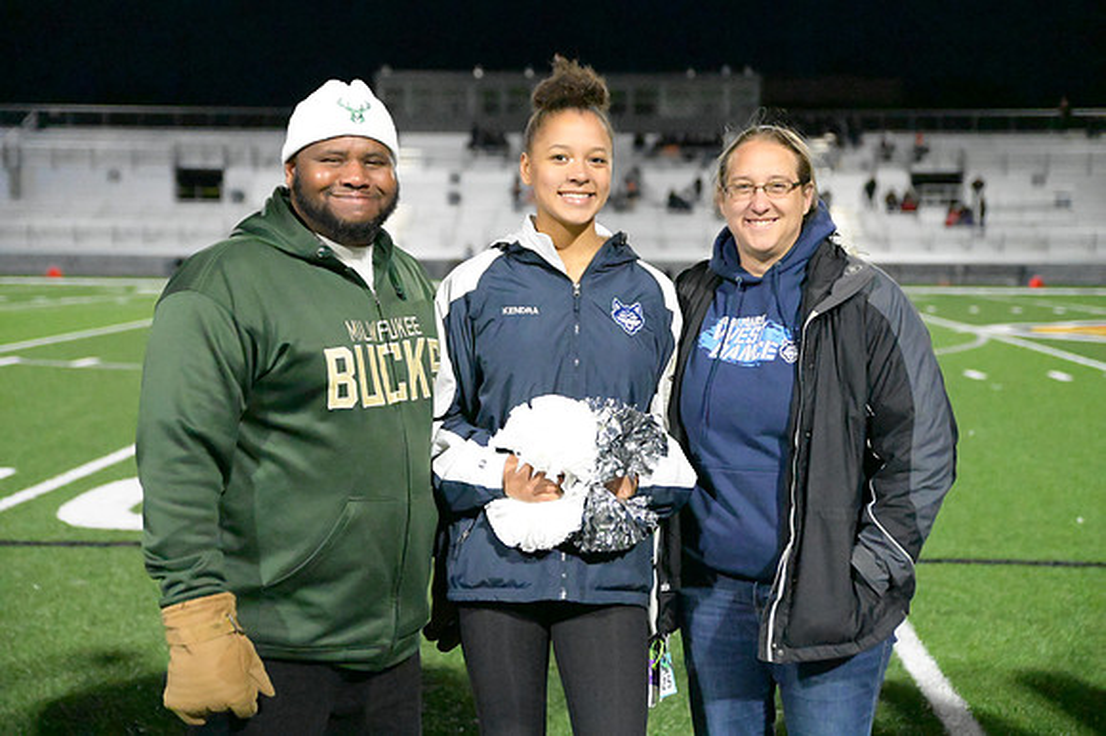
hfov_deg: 39.6
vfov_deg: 27.0
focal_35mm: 50
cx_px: 553
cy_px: 368
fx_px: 1535
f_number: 2.8
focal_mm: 50
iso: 51200
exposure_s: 1/8000
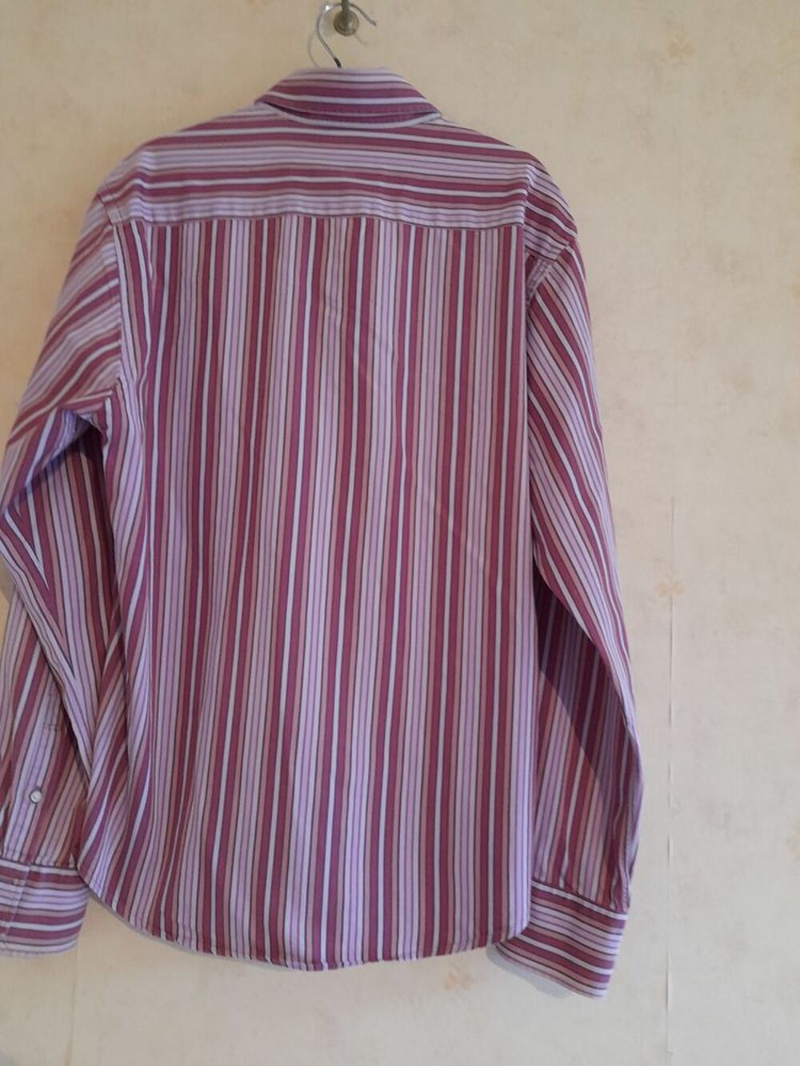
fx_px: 770
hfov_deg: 54.9
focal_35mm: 25
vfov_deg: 69.4
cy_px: 533
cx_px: 400
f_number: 2
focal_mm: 4.6
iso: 320
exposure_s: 1/50
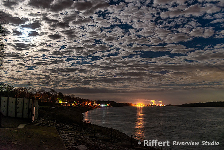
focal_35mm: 36
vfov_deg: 36.9
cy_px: 75
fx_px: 224
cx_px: 112
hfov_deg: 53.2
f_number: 2.8
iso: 800
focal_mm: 35
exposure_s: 1
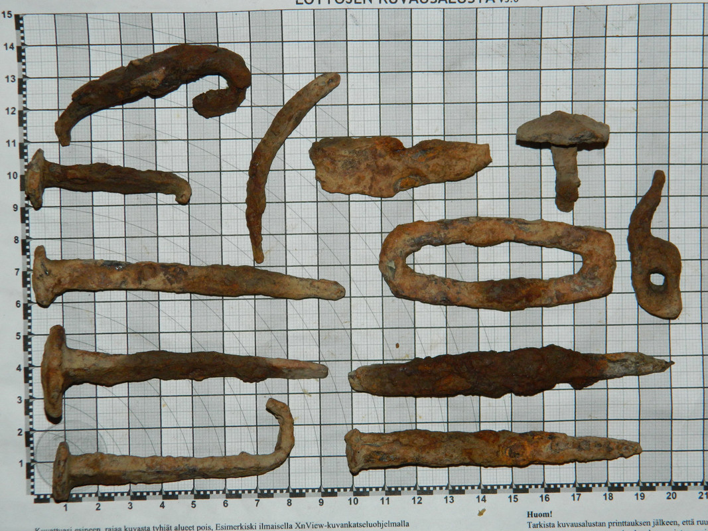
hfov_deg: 23.3
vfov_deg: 17.6
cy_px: 266
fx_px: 1718
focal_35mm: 84
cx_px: 354
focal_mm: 15.1
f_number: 4.2
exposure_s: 1/50
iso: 200
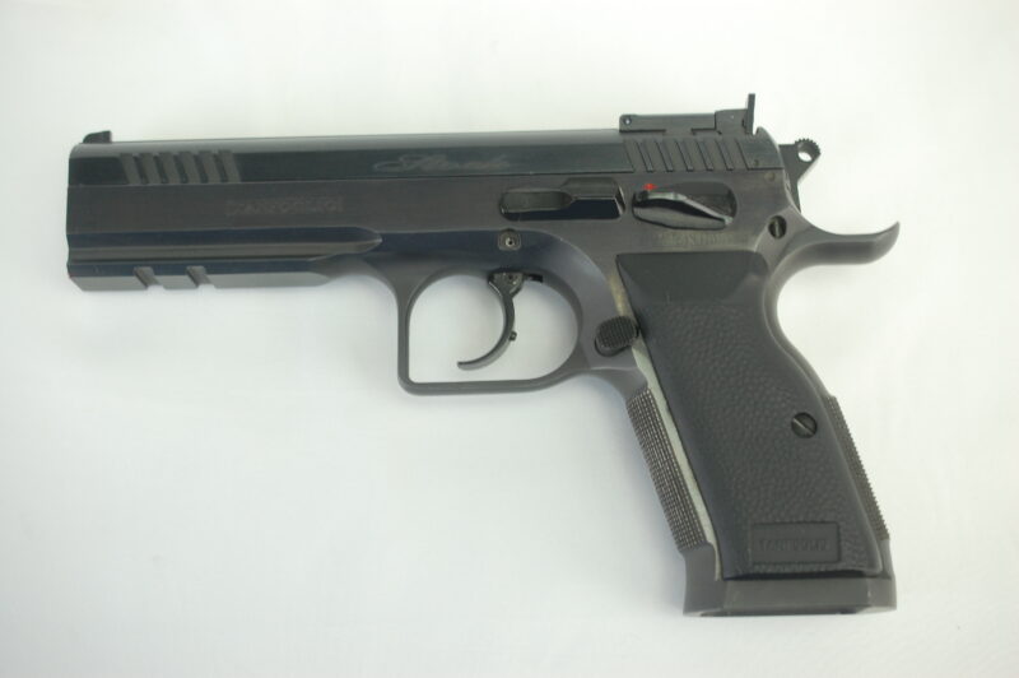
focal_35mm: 60
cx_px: 510
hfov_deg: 33.4
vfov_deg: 22.6
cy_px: 339
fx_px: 1697
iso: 400
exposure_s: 1/50
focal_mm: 40
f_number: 3.5
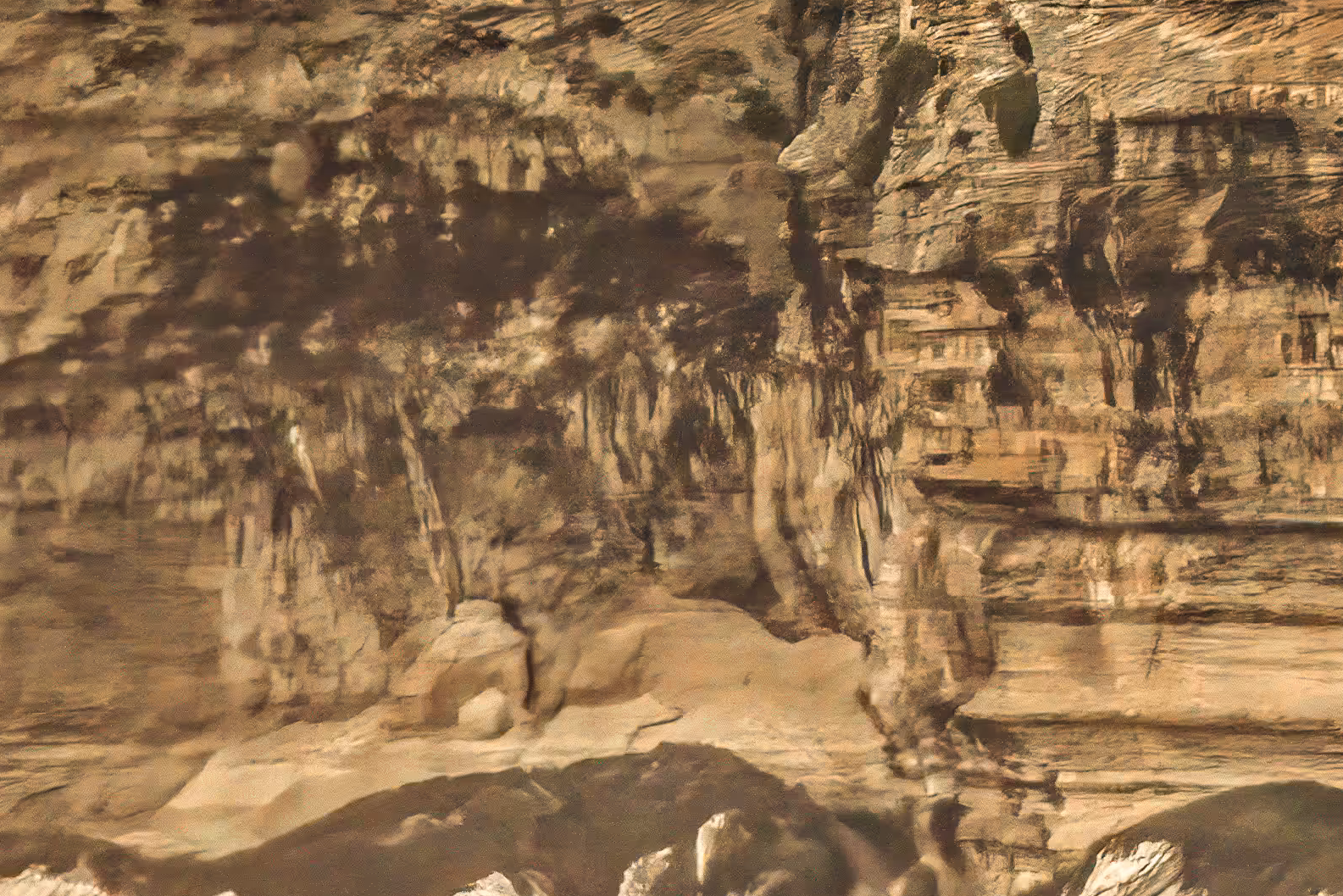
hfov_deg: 2.4
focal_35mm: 855
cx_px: 2176
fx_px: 31897
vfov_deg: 1.6
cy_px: -764
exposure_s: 1/450
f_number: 10
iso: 4000
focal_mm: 147.6
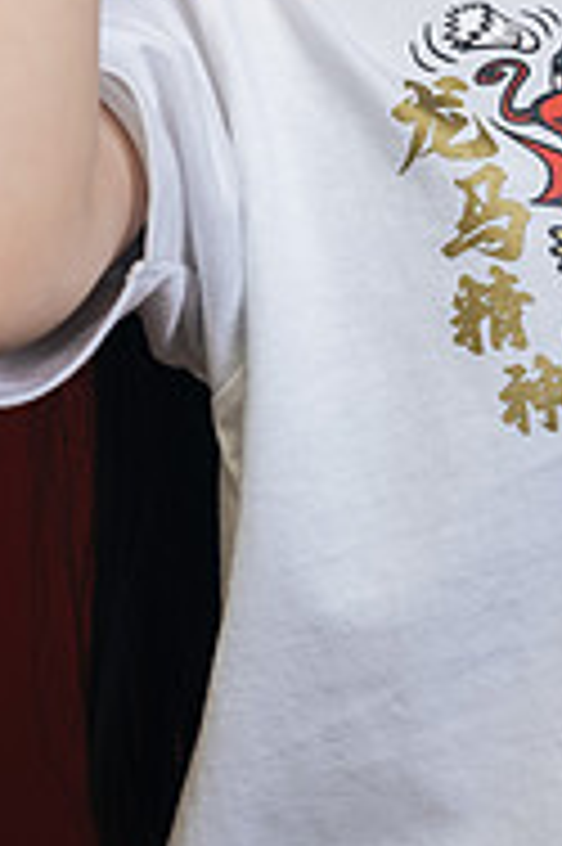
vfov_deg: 14.5
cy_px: -63
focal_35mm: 139
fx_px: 3261
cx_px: 629
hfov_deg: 9.7
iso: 400
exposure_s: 1/125
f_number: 3.2
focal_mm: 38.8
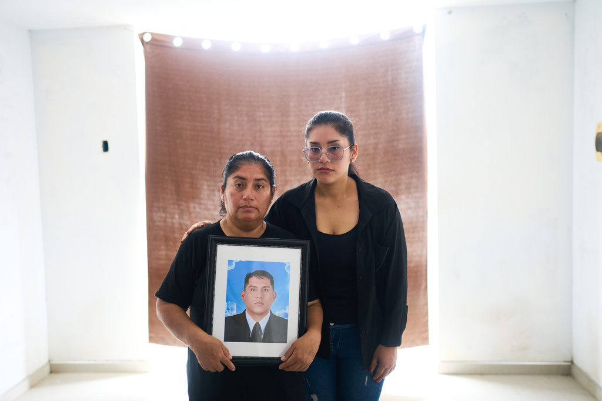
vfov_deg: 37.8
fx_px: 585
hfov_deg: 54.4
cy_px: 200
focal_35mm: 35
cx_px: 301
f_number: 1.4
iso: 640
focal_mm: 35
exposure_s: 1/125
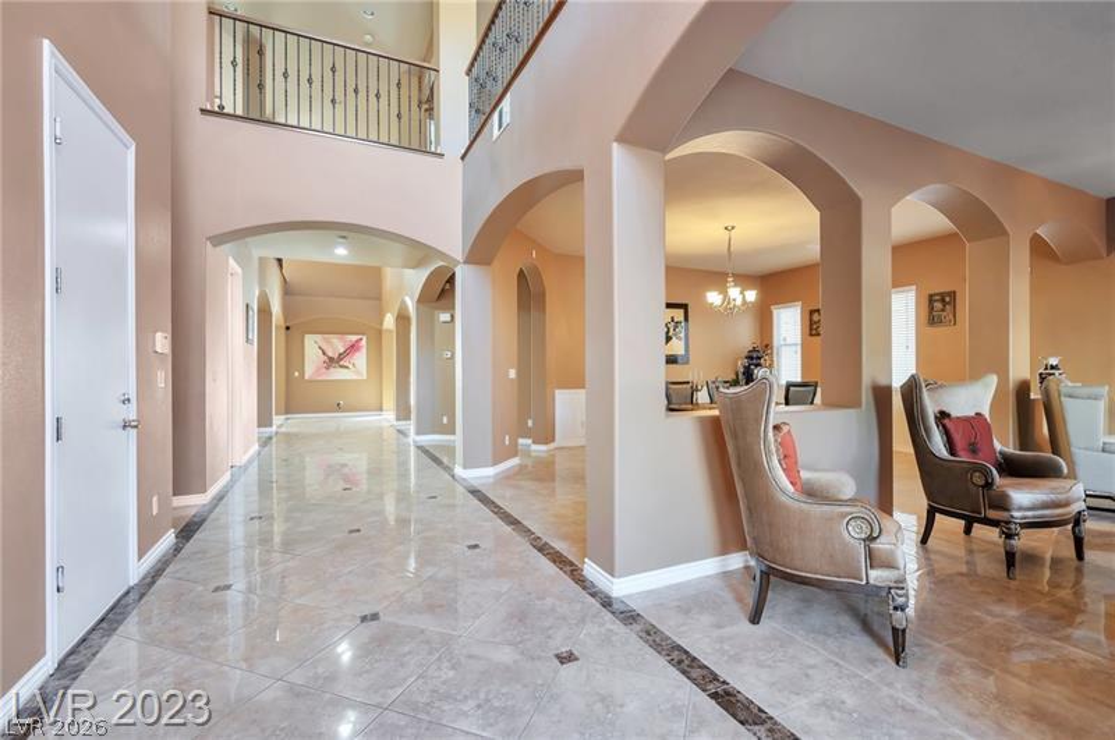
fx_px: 495
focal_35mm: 16
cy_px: 370
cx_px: 558
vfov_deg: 73.6
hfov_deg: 96.8
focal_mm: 16
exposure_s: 1/8
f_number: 9
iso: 500
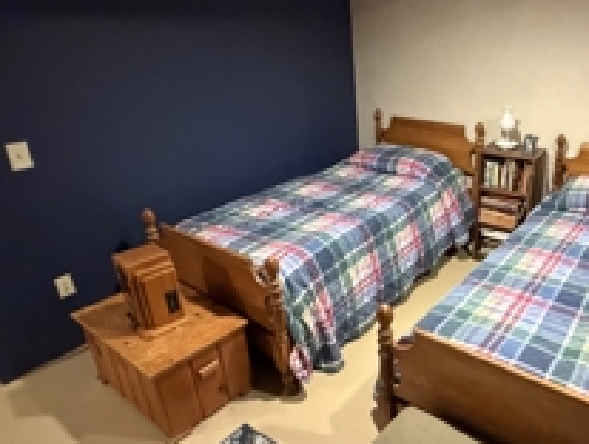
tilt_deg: -20.6
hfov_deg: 61.0
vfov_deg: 51.4
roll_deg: -1.7
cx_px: 452
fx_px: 460
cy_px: 202
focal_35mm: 27
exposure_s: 1/60
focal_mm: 2.22
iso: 1250
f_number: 2.2
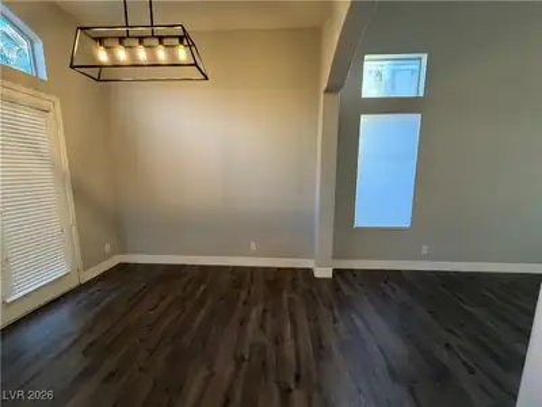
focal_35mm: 14
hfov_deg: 102.1
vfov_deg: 85.7
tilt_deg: -7.9
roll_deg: +0.1
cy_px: 204
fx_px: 219
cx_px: 271
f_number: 2.2
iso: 320
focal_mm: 2.22
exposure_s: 1/120
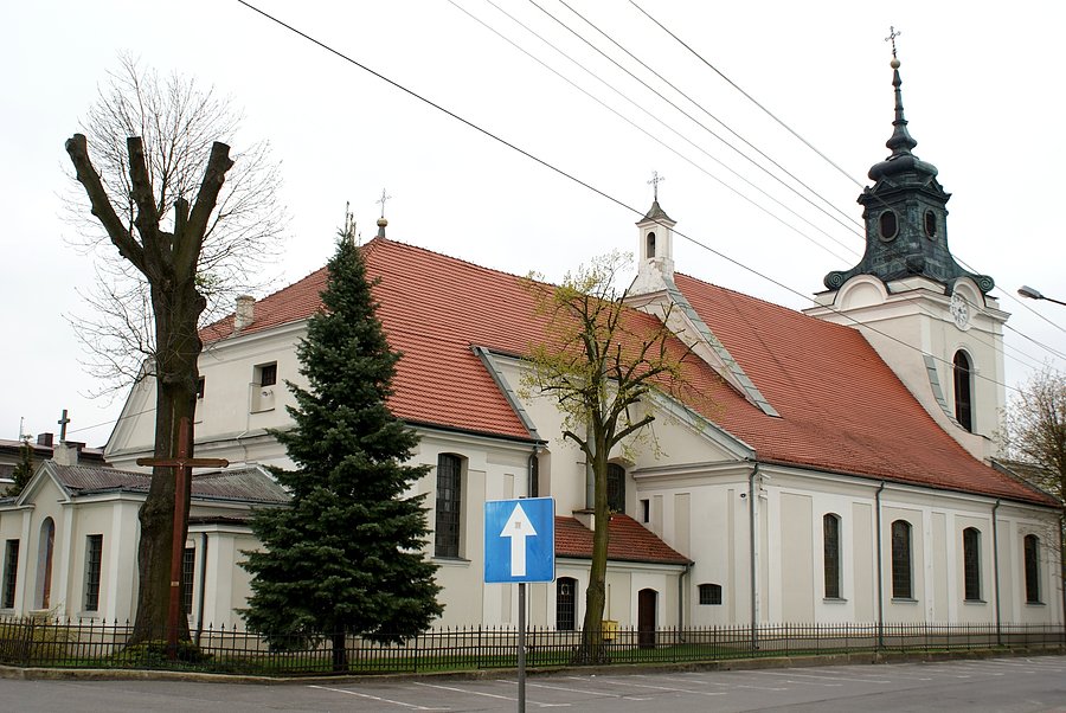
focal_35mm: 42
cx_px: 533
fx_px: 1245
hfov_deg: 46.4
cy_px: 356
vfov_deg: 32.0
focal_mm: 28
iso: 100
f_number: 6.3
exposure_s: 1/100
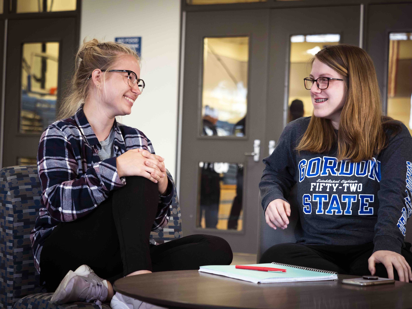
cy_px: 154
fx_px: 952
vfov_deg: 18.4
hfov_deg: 24.4
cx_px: 206
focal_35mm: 80
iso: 640
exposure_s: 1/60
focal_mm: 40
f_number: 2.8
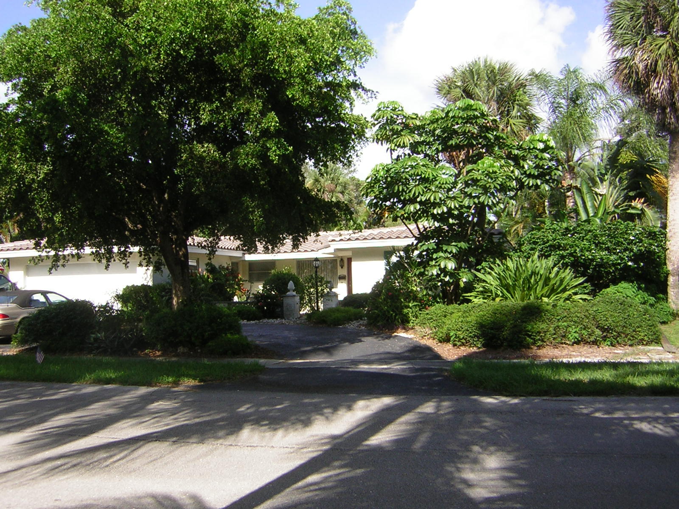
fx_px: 706
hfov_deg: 51.4
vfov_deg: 39.7
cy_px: 254
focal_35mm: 36
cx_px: 340
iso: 50
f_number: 5.2
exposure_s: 1/160
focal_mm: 4.7
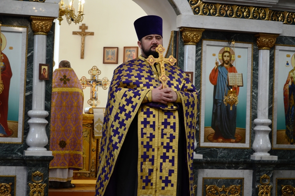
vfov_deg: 16.5
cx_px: 148
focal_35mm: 82
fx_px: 675
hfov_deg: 24.7
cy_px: 98
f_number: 5.6
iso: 360
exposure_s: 1/30
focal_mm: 55
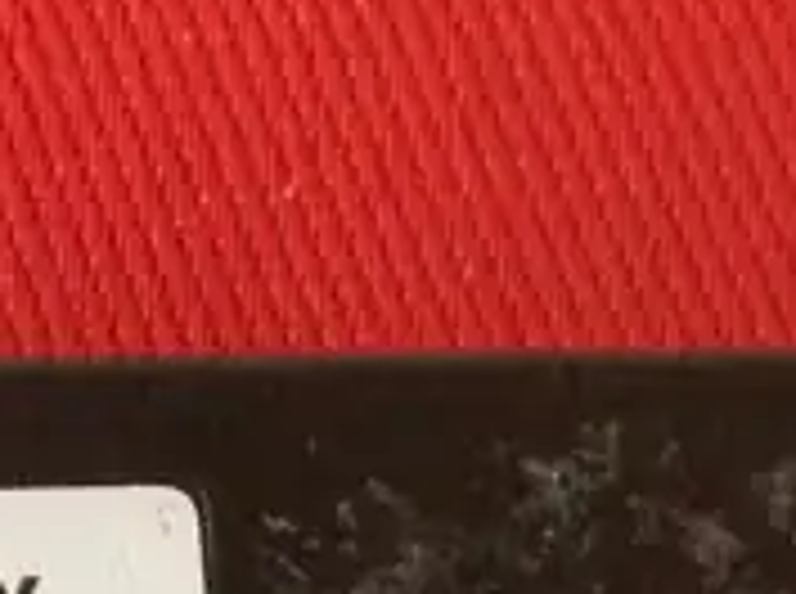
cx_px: -832
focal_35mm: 198
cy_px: 1035
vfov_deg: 7.3
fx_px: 4544
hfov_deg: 9.3
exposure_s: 1/15
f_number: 2.4
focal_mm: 4.28
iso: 200
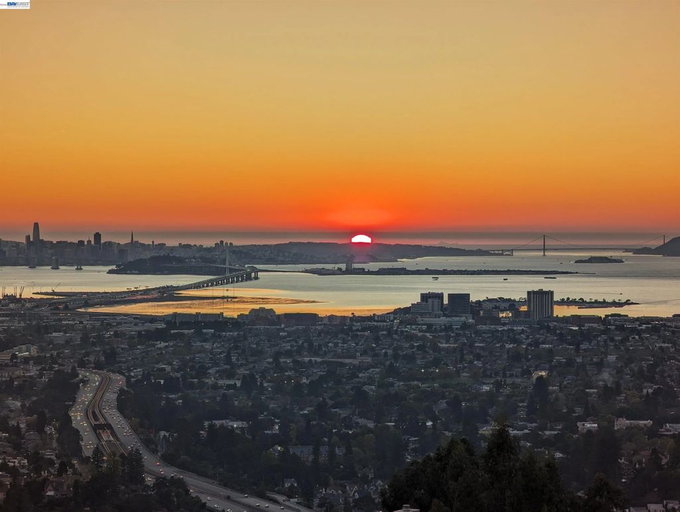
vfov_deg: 14.0
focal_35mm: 106
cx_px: 340
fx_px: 2085
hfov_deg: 18.5
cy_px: 256
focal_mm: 19
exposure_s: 1/278
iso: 32
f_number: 3.5
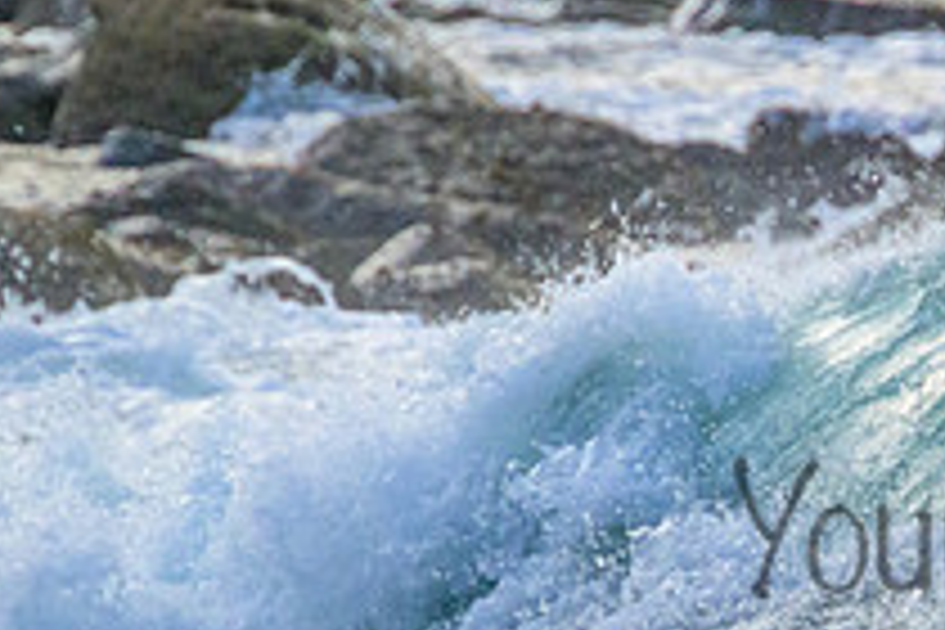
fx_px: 58087
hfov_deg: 0.9
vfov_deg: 0.6
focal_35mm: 2213
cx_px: 1197
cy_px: 488
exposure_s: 1/1000
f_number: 11
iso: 5000
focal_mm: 800
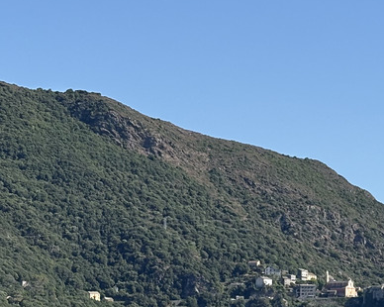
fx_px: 1783
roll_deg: +0.0
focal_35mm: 157
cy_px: 296
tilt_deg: +3.1
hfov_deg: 12.1
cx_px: 420
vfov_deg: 9.8
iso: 32
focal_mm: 5.96
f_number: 1.6
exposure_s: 1/2994
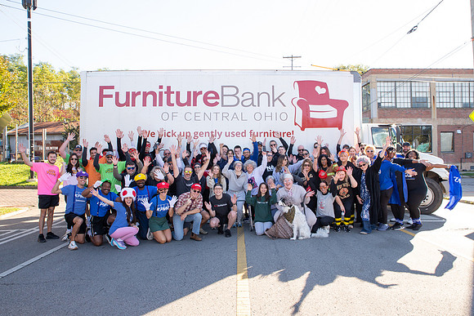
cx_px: 233
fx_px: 344
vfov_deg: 49.4
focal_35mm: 26
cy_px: 157
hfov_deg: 69.2
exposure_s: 1/200
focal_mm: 24
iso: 500
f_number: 8
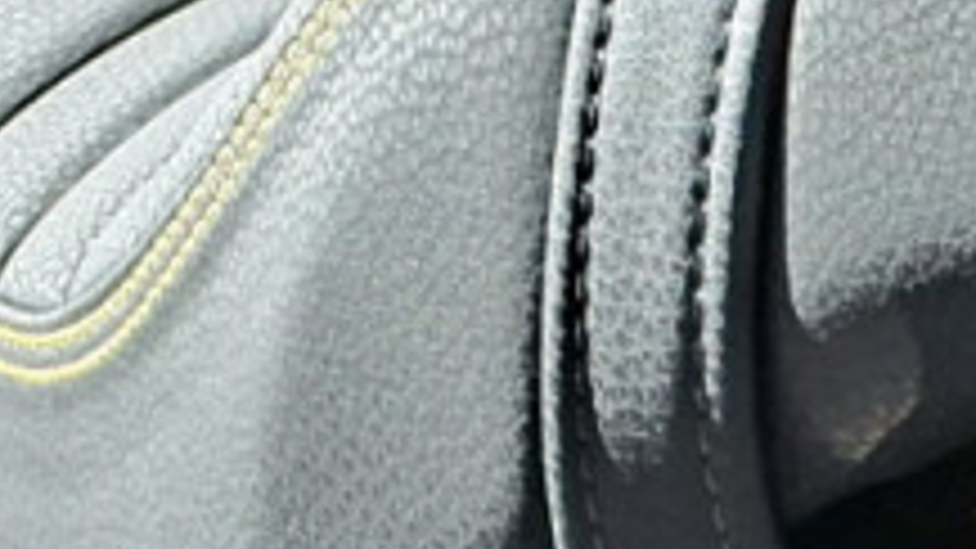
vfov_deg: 5.4
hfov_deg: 9.9
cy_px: 2488
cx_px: 2532
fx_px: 4787
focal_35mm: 185
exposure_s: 1/202
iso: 40
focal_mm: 5.54
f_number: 1.8
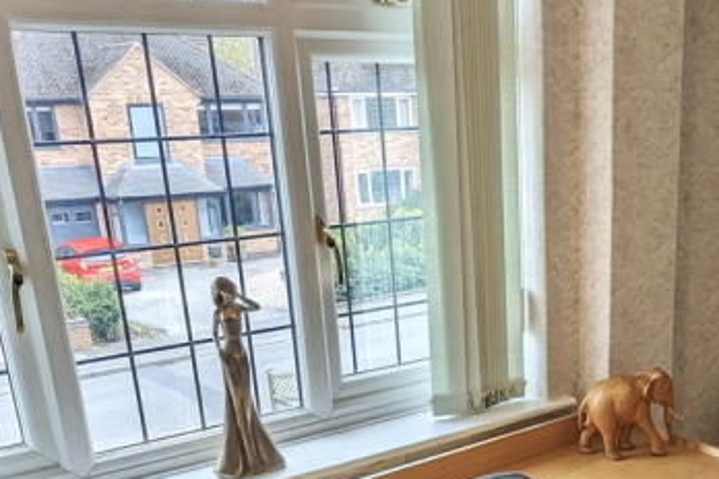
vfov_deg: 26.0
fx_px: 979
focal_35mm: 49
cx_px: 570
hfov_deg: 38.9
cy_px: 489
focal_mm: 2.35
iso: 48
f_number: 2.2
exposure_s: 1/155
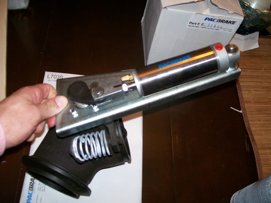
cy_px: 102
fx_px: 282
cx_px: 136
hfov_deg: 51.4
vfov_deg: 39.7
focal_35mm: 36
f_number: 2.7
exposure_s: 1/64
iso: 140
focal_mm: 6
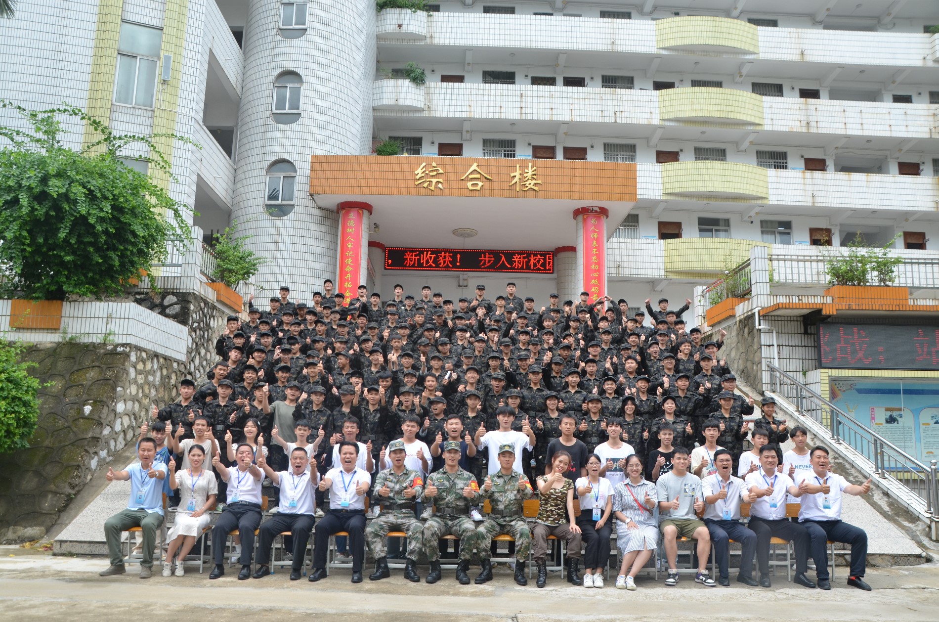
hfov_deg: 37.9
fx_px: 1366
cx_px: 470
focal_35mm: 52
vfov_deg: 25.6
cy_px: 311
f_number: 10
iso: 400
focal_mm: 35
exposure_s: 1/400
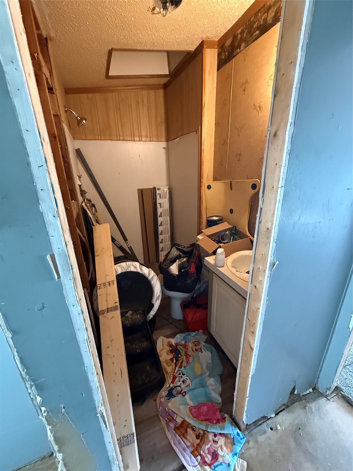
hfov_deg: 85.7
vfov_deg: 102.1
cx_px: 176
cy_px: 236
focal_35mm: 14
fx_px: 190
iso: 1000
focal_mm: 2.22
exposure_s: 1/60
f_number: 2.2
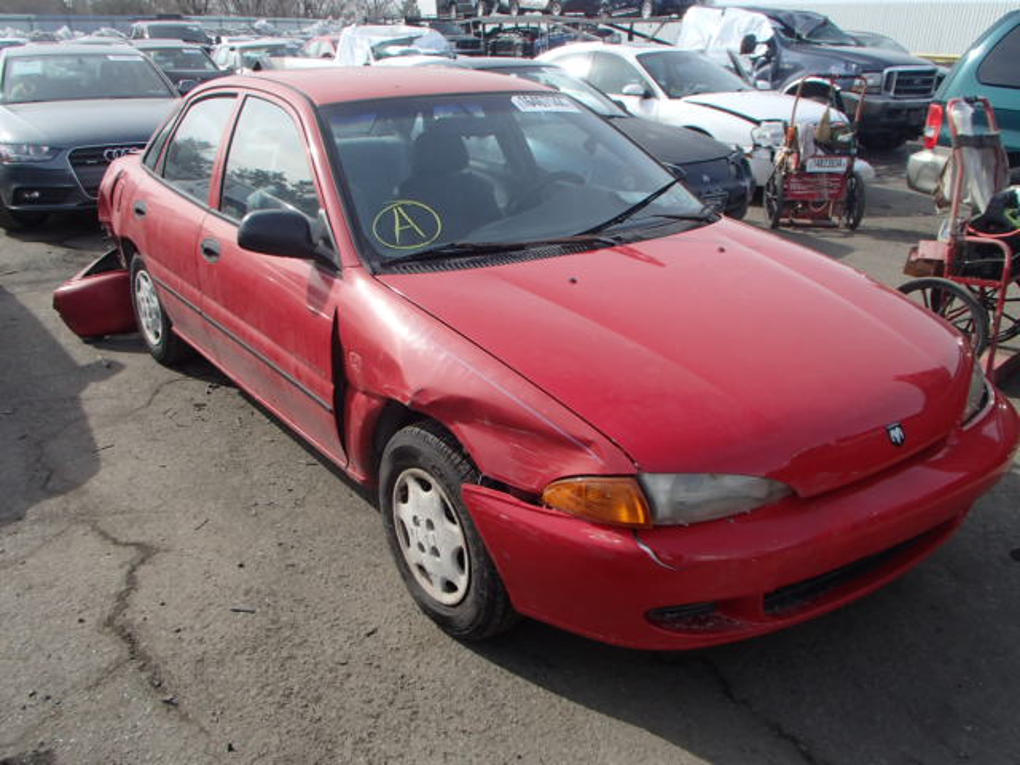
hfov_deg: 63.4
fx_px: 825
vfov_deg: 49.7
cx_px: 510
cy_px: 382
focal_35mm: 28
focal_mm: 5
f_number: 3.9
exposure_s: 1/640
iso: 100
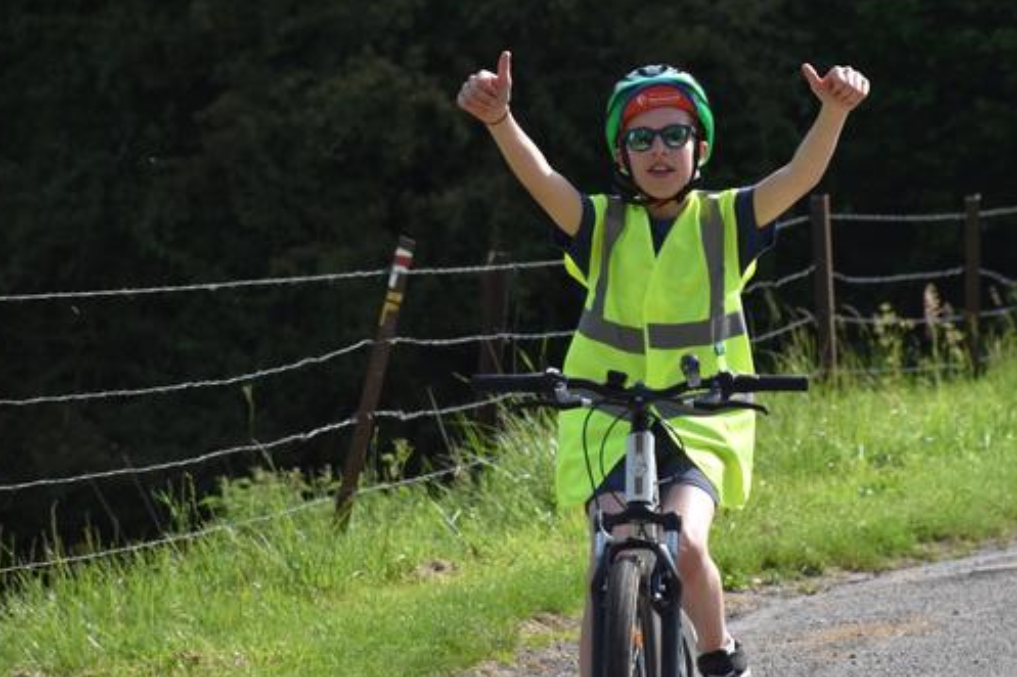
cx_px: 657
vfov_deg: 4.6
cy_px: 326
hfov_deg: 7.0
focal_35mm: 296
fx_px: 8359
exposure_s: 1/640
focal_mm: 140
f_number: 6.3
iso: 200
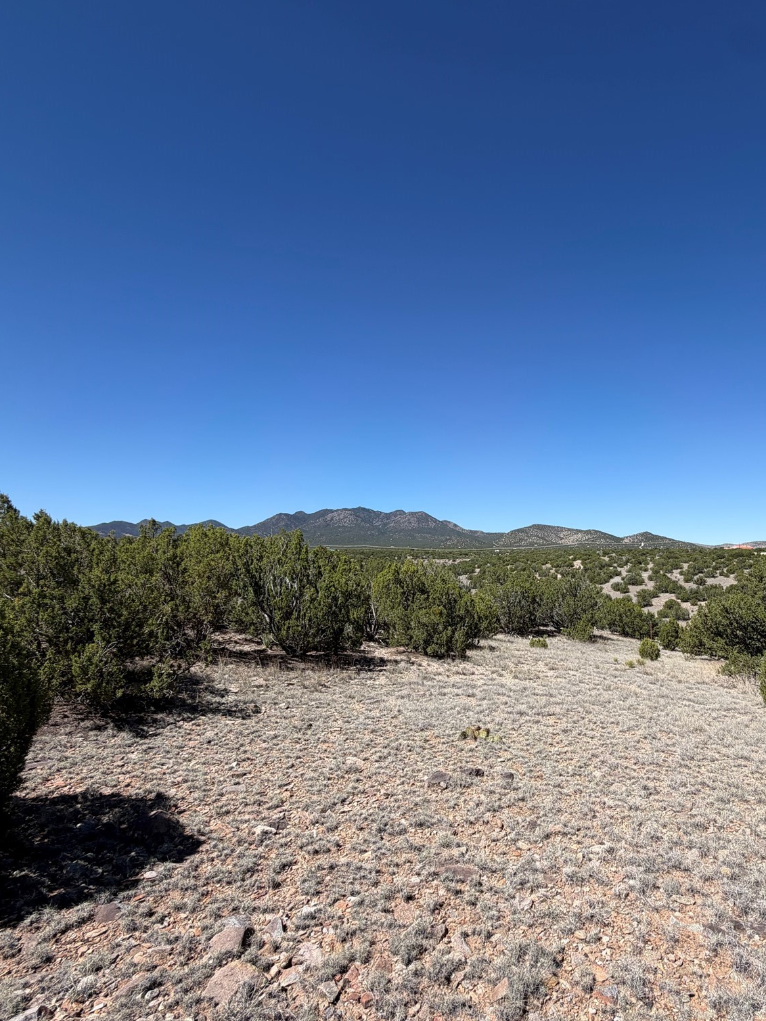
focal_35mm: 19
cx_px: 512
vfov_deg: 84.4
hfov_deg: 66.8
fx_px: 561
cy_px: 562
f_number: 2.2
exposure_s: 1/820
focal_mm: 2.22
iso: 20
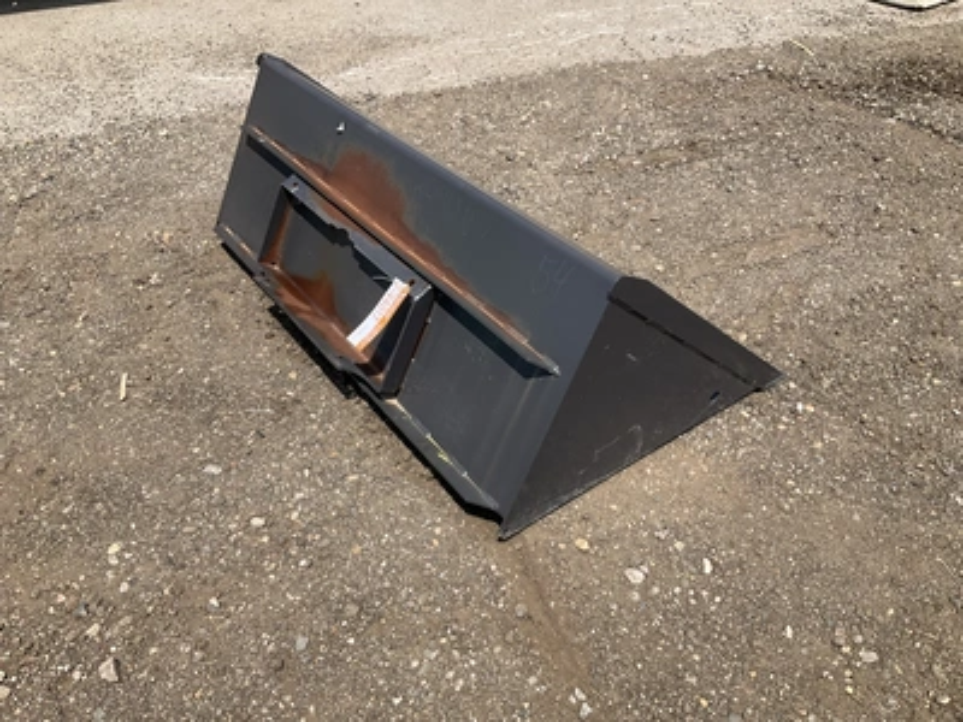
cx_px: 482
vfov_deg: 48.2
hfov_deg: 61.7
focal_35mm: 29
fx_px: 807
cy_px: 361
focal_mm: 3
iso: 25
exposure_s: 1/1490
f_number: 1.8
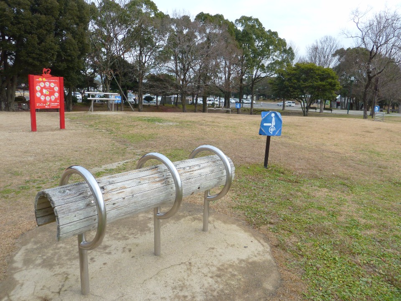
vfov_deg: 54.9
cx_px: 200
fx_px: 290
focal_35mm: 25
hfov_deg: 69.4
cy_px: 150
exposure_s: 1/320
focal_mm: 4.1
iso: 80
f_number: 3.3
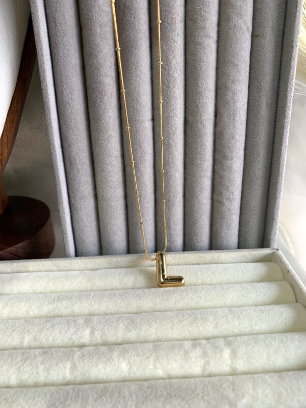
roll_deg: +2.5
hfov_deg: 53.1
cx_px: 153
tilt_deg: -30.6
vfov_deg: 67.3
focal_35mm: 26
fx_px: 306
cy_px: 204
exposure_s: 1/50
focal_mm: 4.25
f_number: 1.8
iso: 64
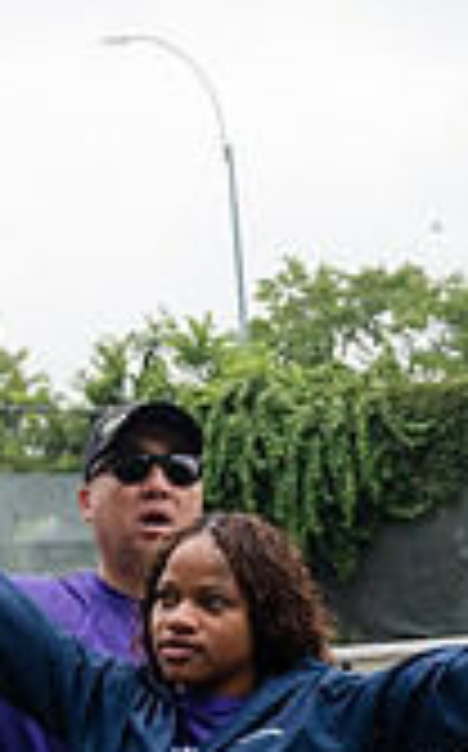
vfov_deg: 16.8
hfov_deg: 10.7
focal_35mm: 121
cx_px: 441
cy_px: 776
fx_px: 2476
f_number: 5
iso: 1600
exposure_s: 1/1000
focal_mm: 28
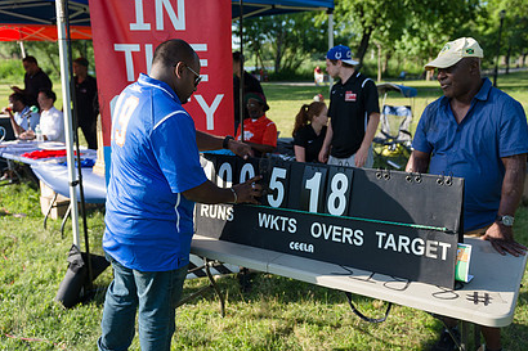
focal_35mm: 34
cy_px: 173
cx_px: 264
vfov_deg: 38.9
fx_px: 498
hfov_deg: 55.8
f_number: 2.8
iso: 200
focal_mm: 24
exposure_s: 1/2000
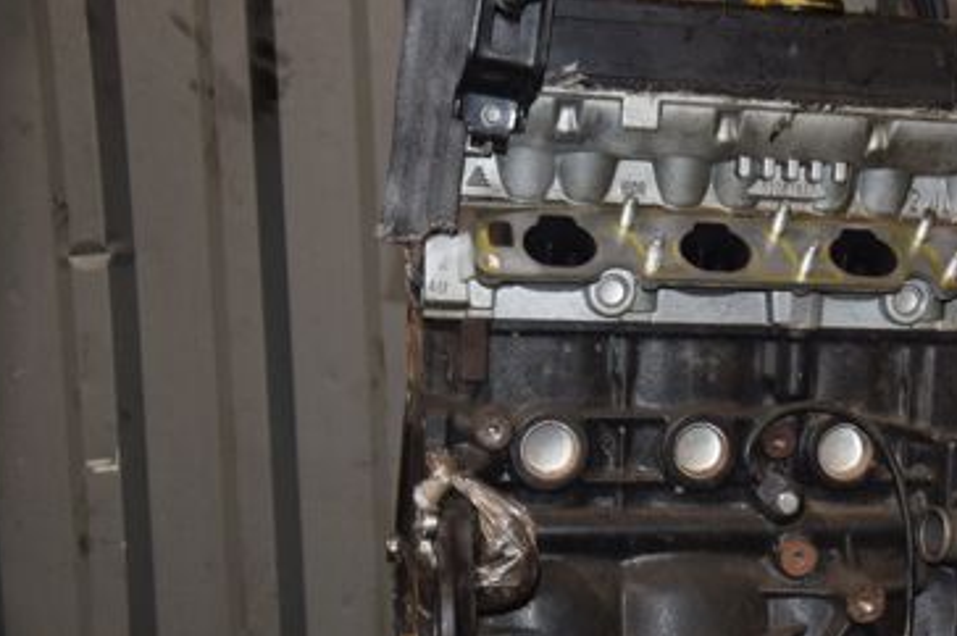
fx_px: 1750
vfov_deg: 20.5
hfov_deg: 29.7
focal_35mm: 66
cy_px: 470
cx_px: 805
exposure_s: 1/60
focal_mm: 25
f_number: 5
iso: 800
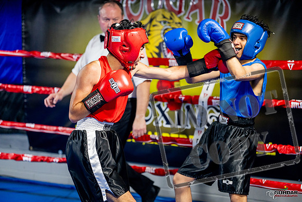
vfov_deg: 15.5
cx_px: 151
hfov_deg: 23.1
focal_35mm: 88
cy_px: 101
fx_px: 738
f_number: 2
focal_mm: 88
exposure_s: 1/800
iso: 4000
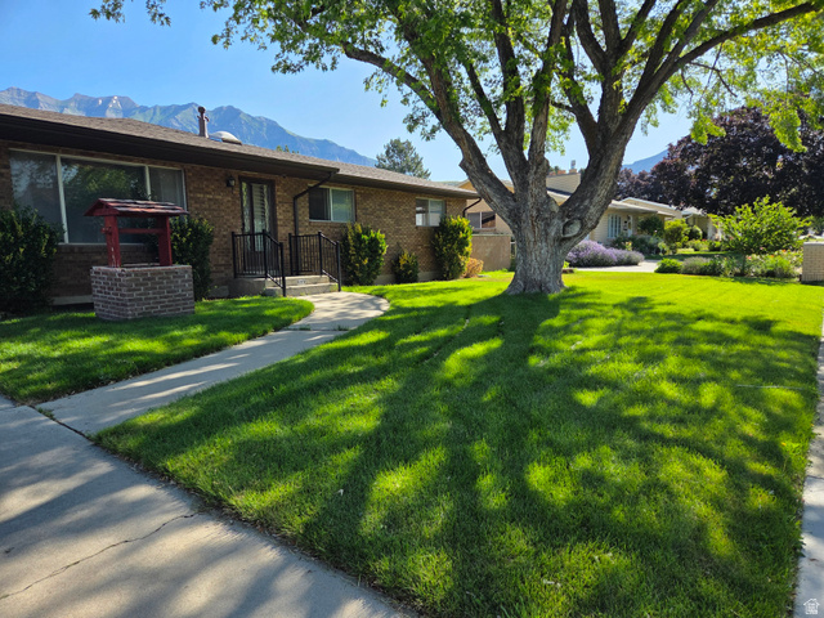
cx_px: 412
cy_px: 309
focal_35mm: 23
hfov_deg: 73.9
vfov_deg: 58.9
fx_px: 547
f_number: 1.8
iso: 80
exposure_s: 1/3569
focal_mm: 5.4
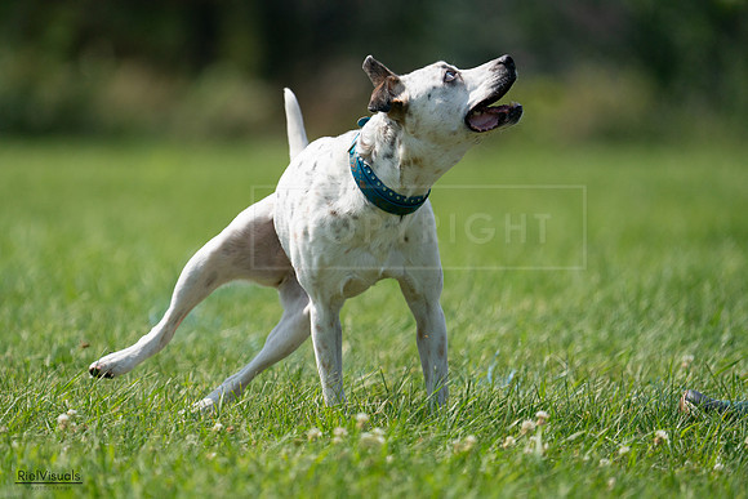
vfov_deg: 2.7
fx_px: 10640
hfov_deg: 4.0
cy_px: 250
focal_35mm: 512
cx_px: 374
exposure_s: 1/4000
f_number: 6.3
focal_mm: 512
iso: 640
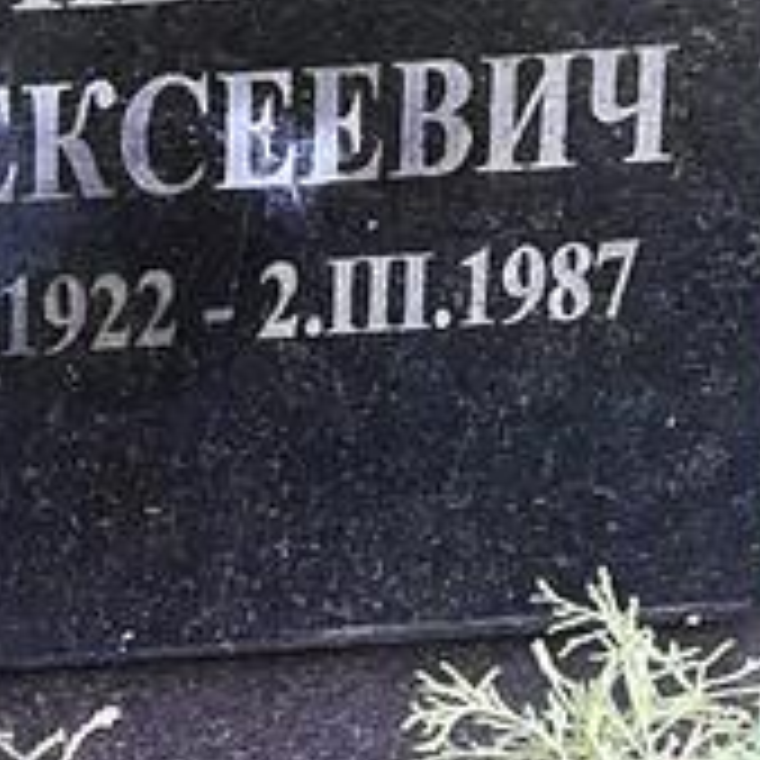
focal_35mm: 214
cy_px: 193
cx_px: -121
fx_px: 5316
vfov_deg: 8.2
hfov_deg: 8.1
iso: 100
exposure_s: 1/60
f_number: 2.2
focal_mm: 3.83
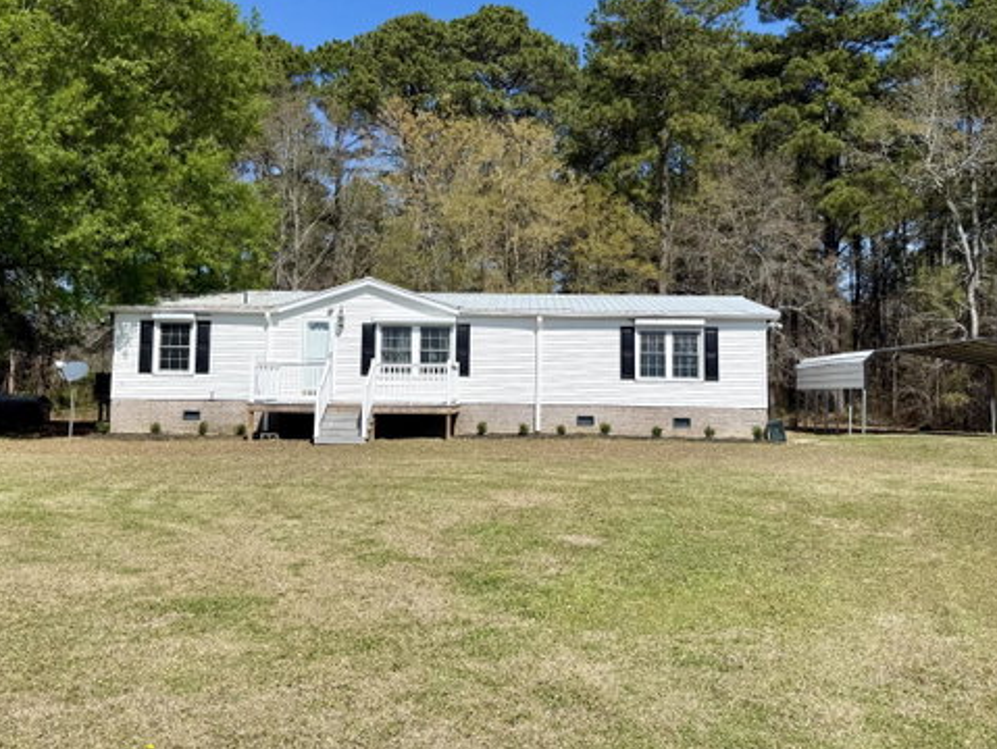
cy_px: 318
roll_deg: -1.3
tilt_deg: +4.5
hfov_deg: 56.8
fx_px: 922
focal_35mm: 32
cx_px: 486
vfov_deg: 44.1
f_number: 1.78
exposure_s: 1/5714
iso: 80
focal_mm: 6.76
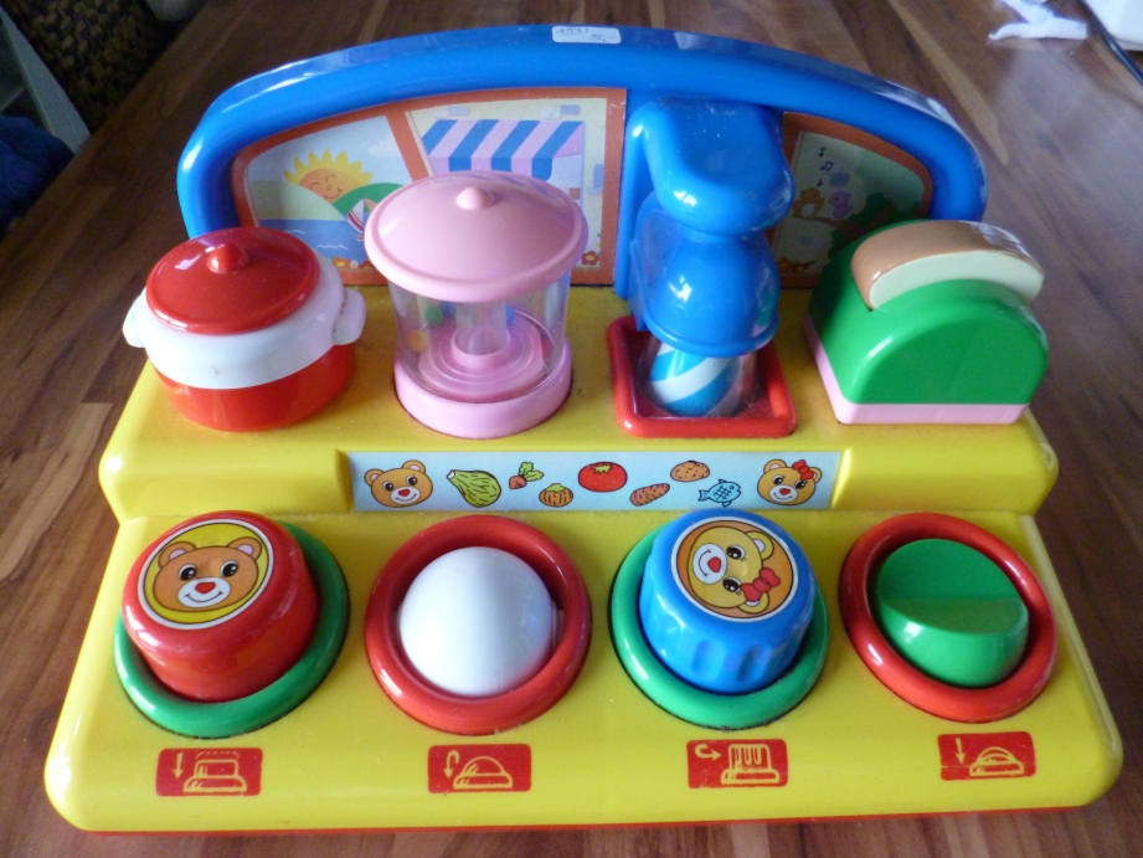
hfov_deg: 71.6
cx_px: 572
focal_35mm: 24
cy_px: 429
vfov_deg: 56.8
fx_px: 793
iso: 400
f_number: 2.5
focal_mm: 4.3
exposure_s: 1/50
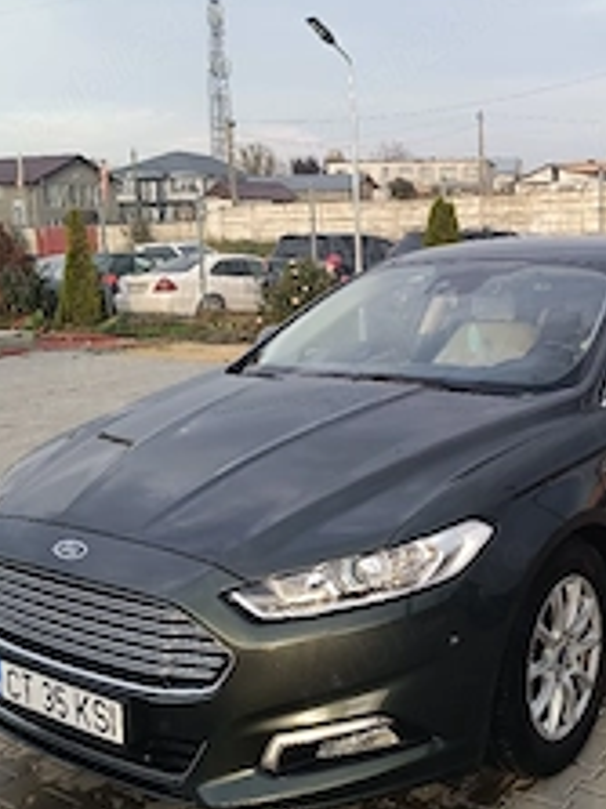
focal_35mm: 43
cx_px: 486
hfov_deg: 32.6
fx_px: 1005
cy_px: 385
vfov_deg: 43.9
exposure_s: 1/101
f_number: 1.65
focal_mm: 6.14
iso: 71
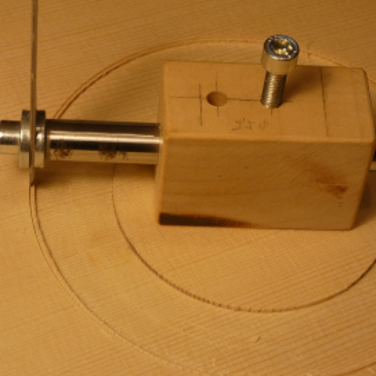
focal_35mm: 109
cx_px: 213
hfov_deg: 16.0
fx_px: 1339
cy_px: 187
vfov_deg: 16.0
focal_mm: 15
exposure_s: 1/80
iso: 320
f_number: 4.8
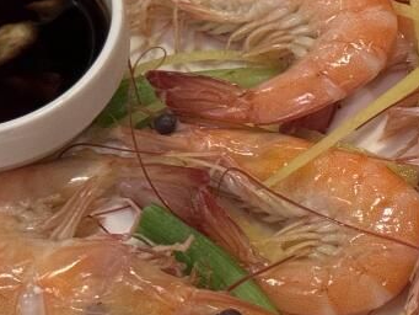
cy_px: 55
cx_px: 500
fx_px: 1840
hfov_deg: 12.7
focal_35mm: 152
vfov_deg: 9.7
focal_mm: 6.76
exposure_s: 1/33
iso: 400
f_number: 1.78
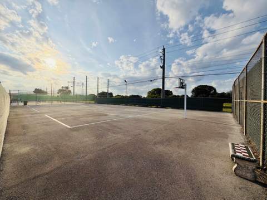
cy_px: 100
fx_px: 108
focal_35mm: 14
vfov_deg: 85.6
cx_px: 134
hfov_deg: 102.1
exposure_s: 1/1698
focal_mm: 2.22
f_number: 2.2
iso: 20
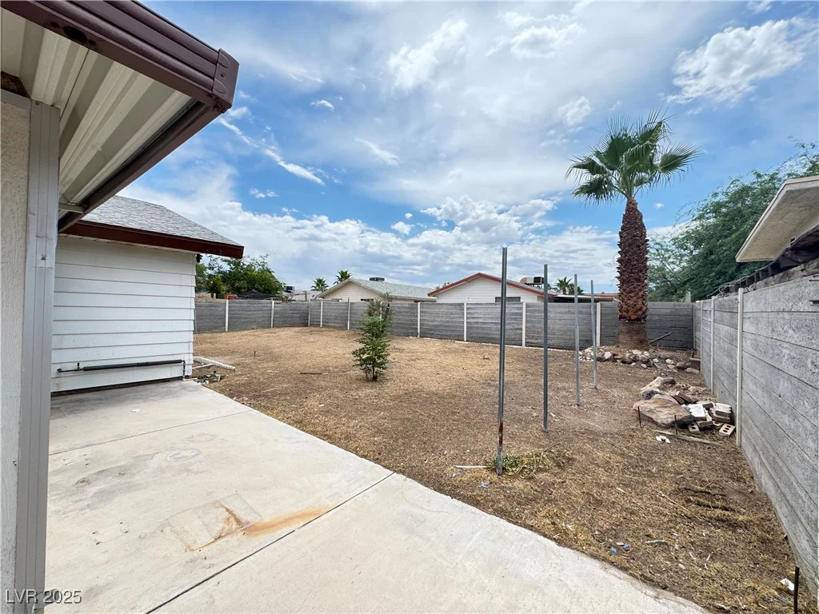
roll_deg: -1.5
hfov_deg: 102.1
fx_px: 331
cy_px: 307
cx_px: 410
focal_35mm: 14
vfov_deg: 85.7
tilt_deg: +0.3
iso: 40
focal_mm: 2.22
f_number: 2.2
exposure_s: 1/734
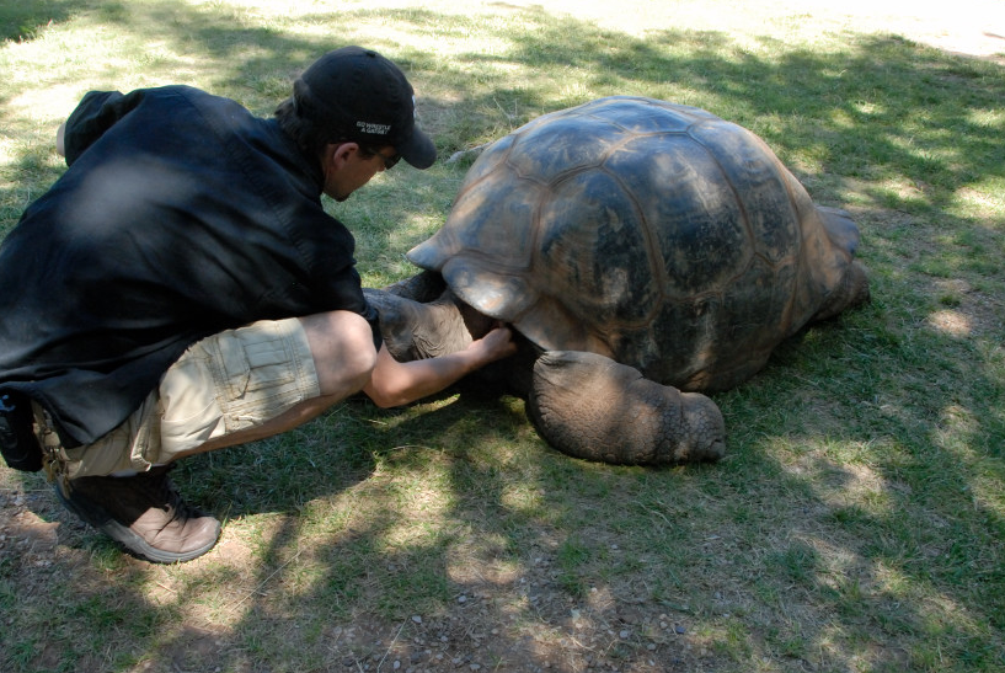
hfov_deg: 58.7
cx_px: 495
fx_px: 894
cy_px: 336
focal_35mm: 32
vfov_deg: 41.2
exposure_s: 1/160
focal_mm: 18
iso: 800
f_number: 9.5
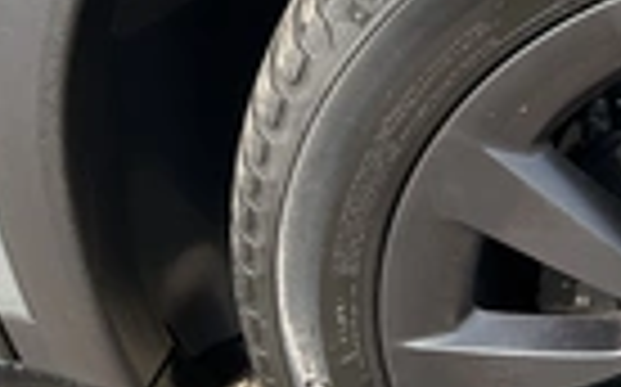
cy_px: 198
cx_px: 806
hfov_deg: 21.2
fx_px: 1505
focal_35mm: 89
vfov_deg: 14.7
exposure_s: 1/391
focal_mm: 3
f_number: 1.8
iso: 25
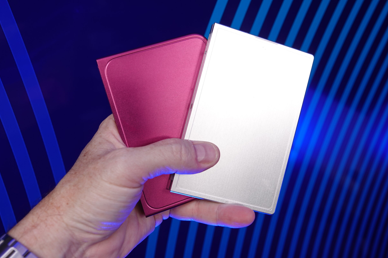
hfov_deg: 49.6
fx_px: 420
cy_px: 125
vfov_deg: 34.2
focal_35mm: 39
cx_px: 193
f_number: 3.5
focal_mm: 13.7
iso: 100
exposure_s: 1/25
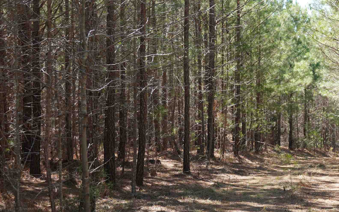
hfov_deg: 24.4
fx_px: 767
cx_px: 284
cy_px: 83
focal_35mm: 83
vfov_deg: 15.7
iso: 125
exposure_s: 1/160
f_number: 4.5
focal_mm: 28
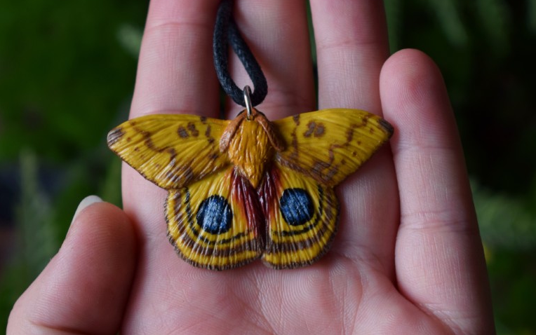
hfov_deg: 16.5
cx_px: 267
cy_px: 169
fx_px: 1852
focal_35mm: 127
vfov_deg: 10.3
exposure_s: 1/100
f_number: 5.6
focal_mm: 55
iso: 400
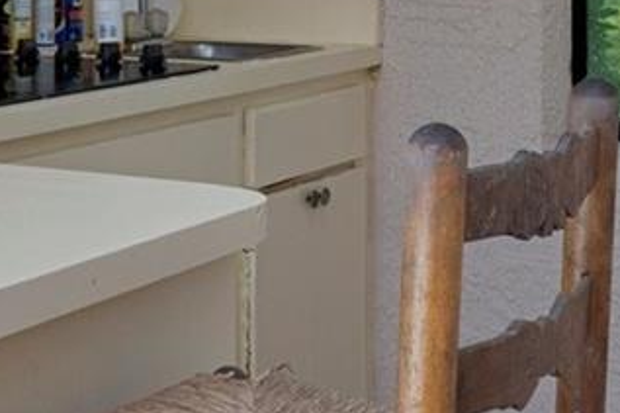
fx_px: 1825
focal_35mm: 106
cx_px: -8
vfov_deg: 12.5
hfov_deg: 18.7
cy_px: -106
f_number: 8
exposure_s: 1/15
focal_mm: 14
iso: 250
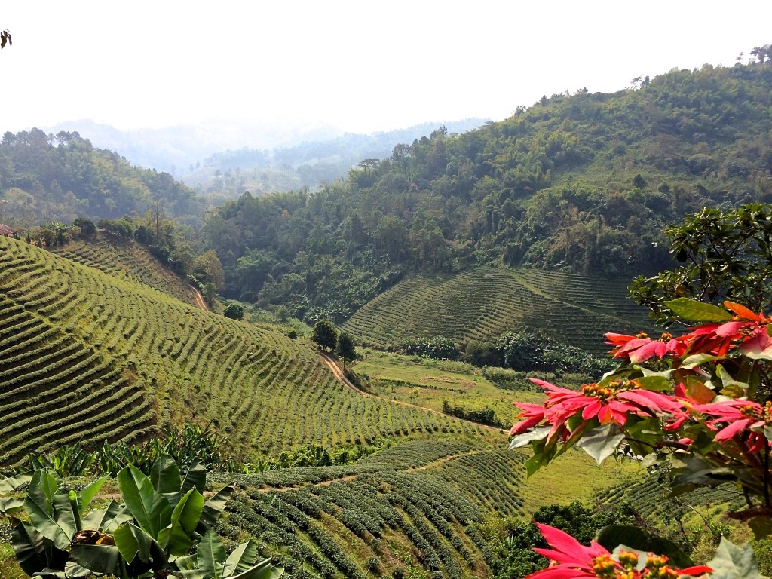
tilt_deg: -9.7
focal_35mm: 29
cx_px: 386
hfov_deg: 61.7
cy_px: 290
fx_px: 647
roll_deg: -0.9
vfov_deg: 48.2
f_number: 2.2
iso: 32
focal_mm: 4.15
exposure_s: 1/1414
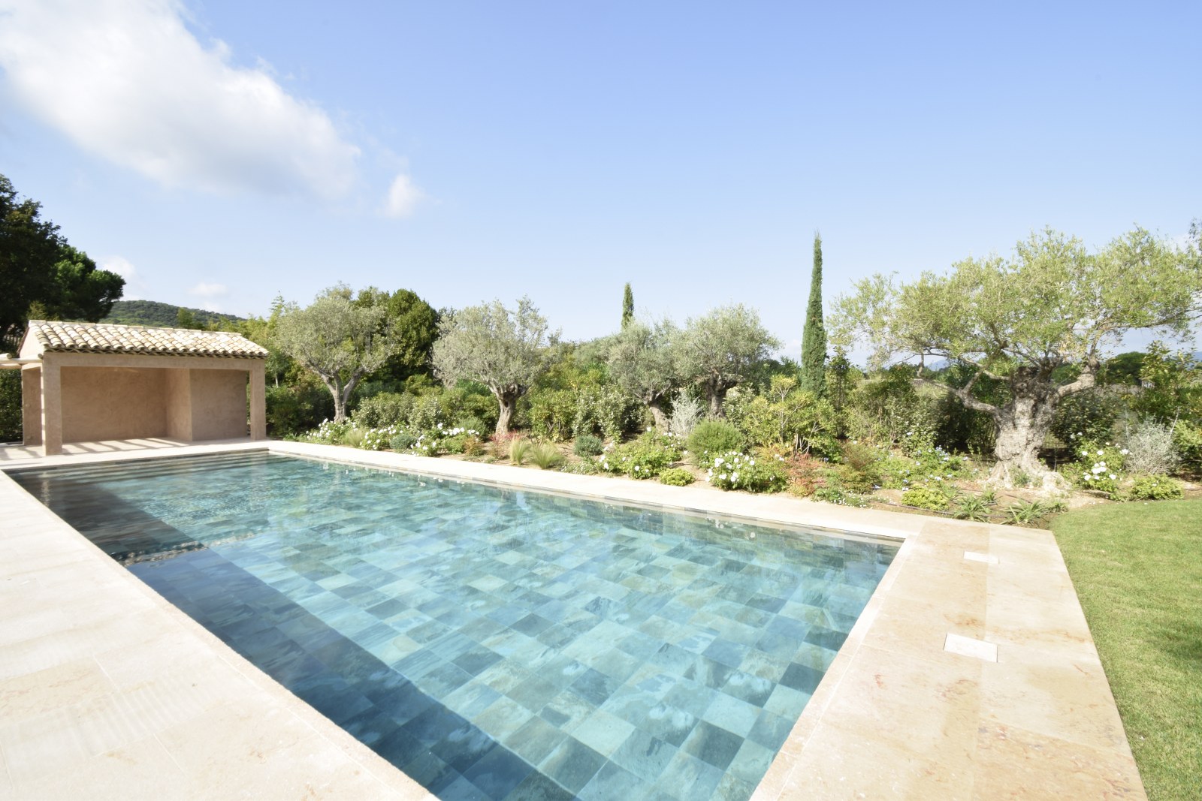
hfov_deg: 100.4
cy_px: 400
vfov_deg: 77.3
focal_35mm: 15
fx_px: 501
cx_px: 601
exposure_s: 1/15
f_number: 22
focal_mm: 10
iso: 100
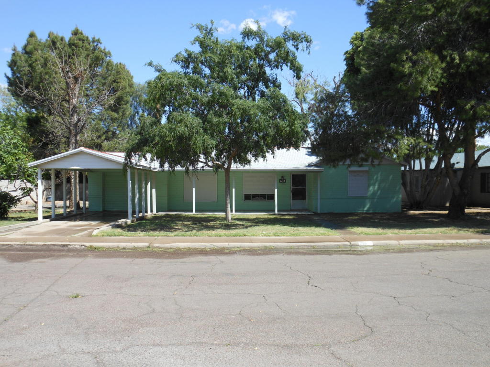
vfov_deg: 42.9
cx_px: 245
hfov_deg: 55.4
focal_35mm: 33
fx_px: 467
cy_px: 184
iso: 80
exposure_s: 1/640
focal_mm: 6
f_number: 3.5
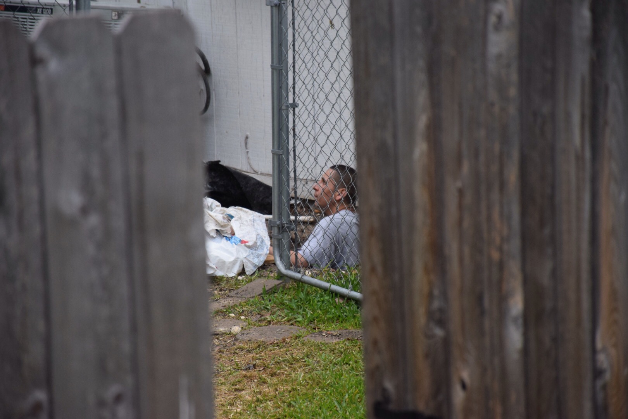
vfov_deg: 6.5
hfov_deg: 9.8
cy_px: 210
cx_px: 314
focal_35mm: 210
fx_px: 3663
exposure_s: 1/500
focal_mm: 140
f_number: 5.6
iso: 1100
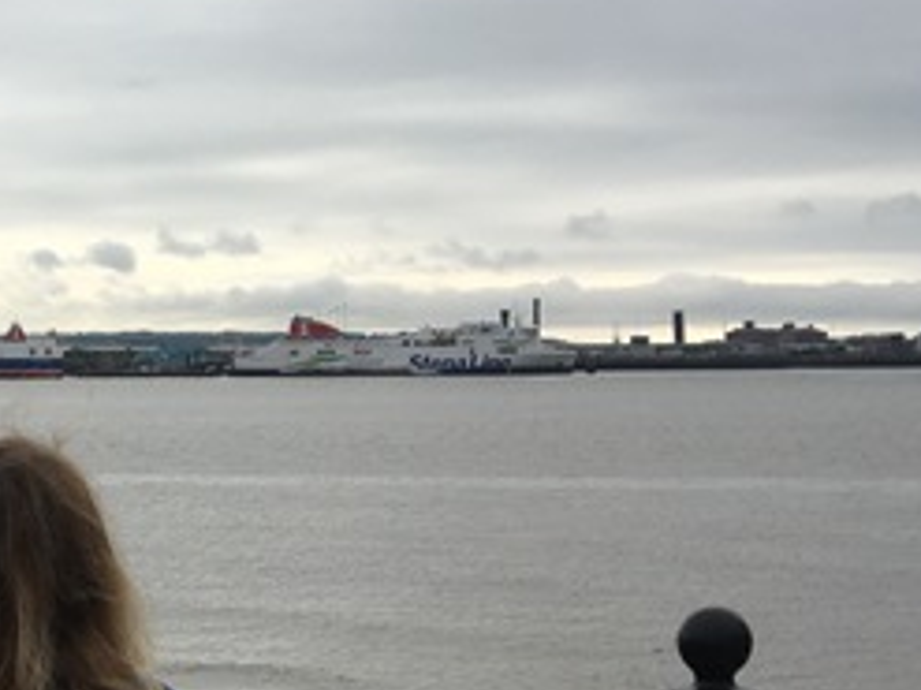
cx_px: 140
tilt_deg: -3.3
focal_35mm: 71
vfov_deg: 20.6
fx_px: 1888
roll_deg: -0.3
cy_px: 492
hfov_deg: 26.7
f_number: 2.2
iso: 25
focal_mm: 4.15
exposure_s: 1/1425
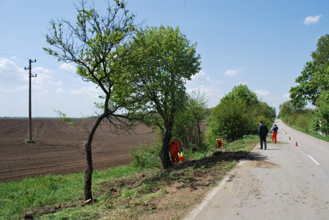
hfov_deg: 67.3
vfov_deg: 48.0
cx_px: 164
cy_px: 110
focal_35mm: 27
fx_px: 247
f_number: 8
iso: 100
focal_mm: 18
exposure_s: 1/250
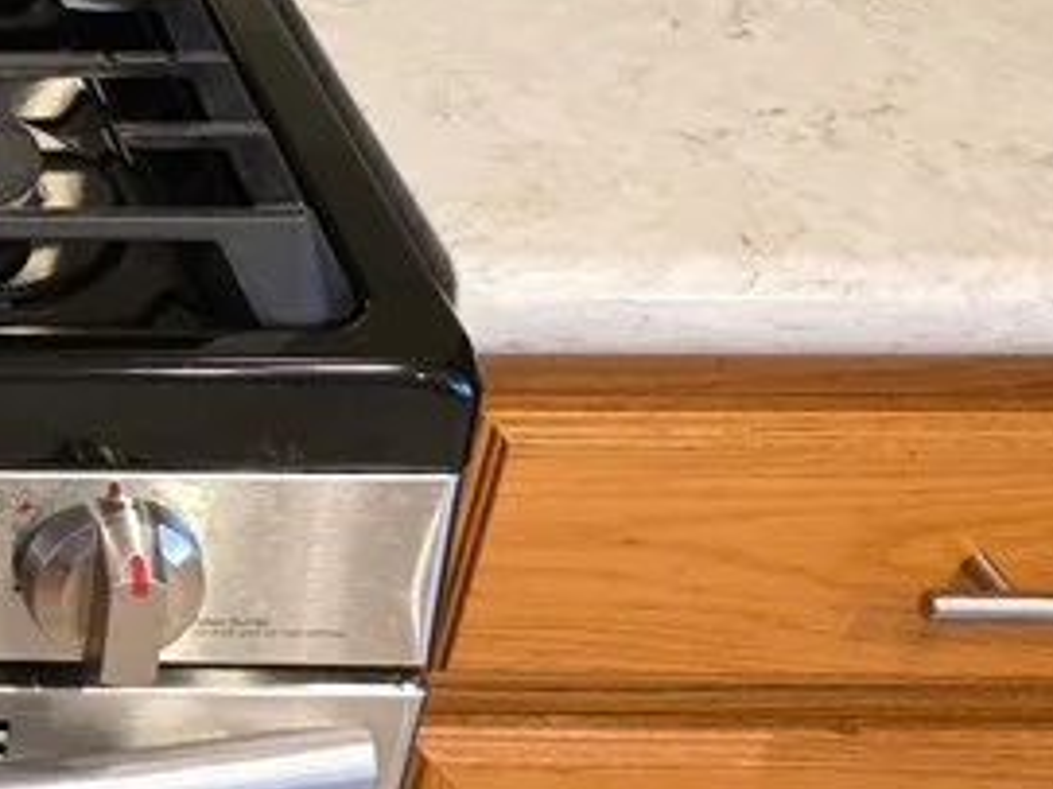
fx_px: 2645
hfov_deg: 18.4
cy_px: 358
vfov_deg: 17.0
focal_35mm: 87
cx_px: -750
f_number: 1.7
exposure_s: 1/120
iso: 1000
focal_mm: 6.3
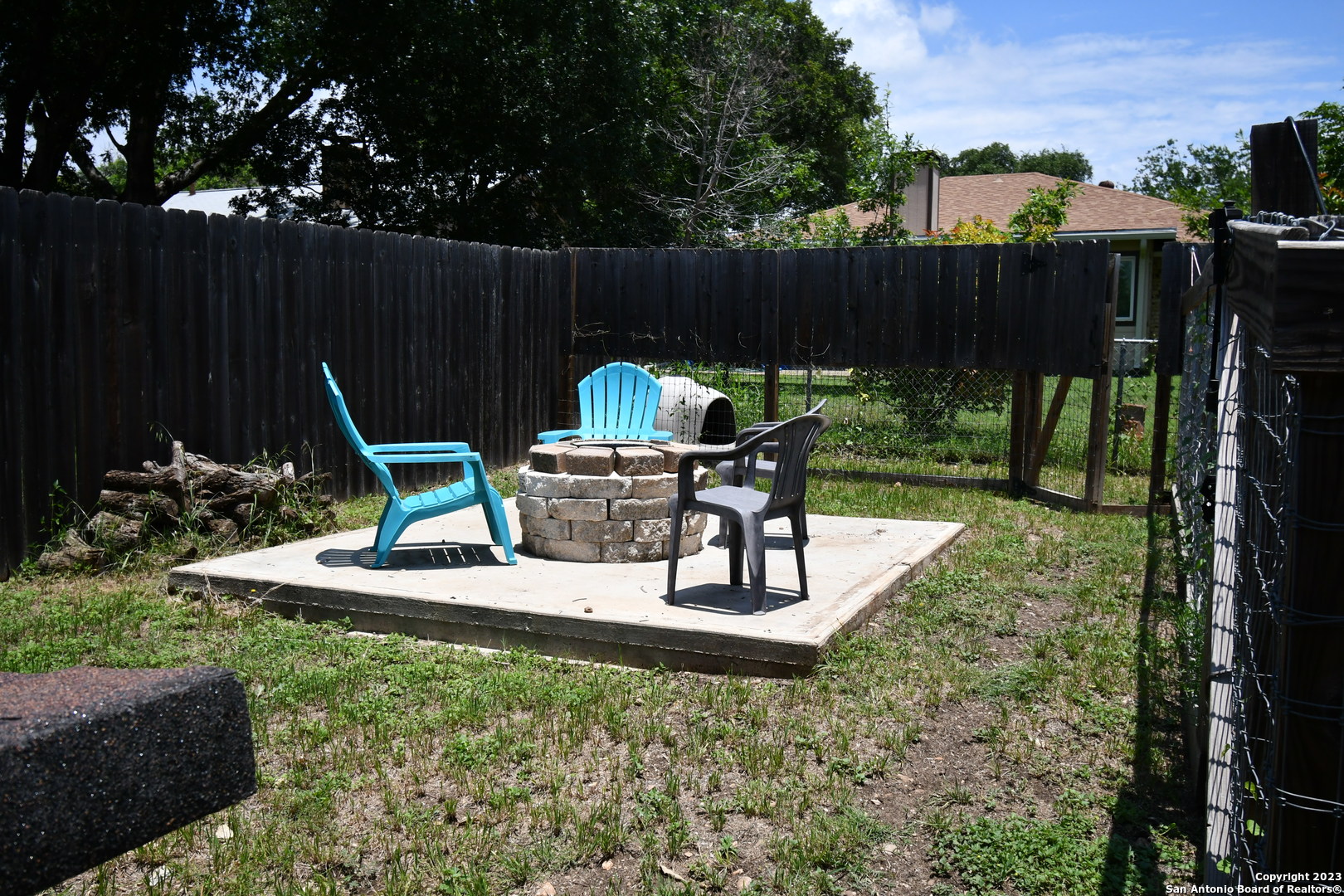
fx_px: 1120
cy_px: 448
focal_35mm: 30
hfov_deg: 61.9
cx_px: 672
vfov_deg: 43.6
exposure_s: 1/3200
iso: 640
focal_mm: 20
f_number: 6.3
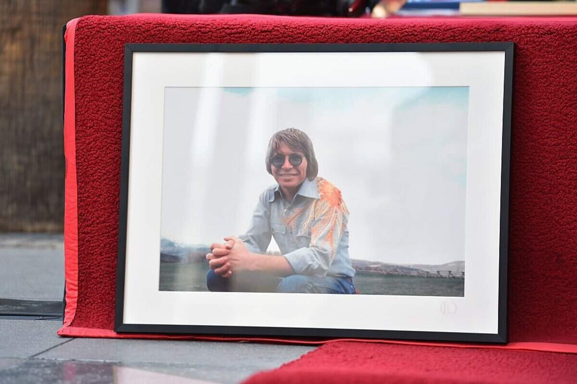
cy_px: 192
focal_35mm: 185
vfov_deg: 7.4
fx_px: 2963
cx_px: 288
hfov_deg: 11.1
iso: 640
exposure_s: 1/640
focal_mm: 185
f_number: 4
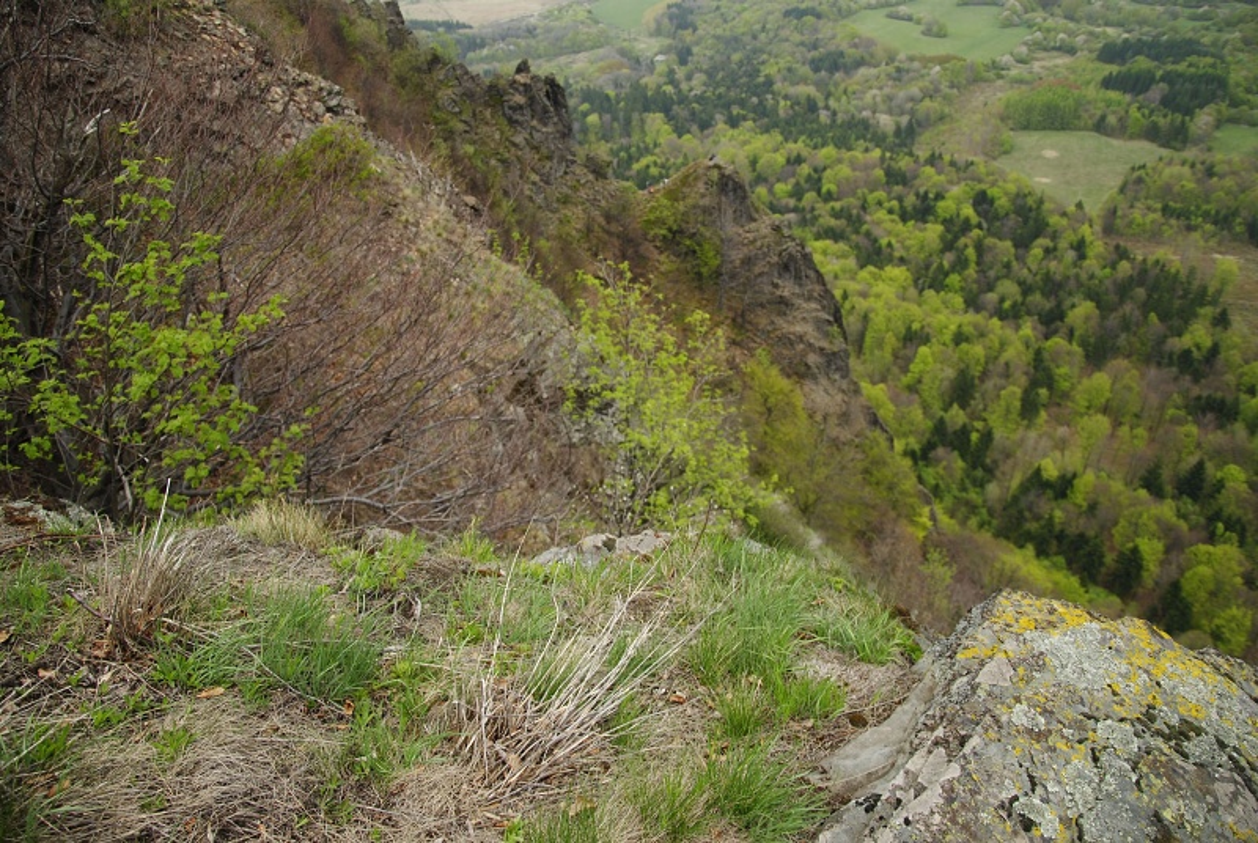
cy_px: 422
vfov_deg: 48.1
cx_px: 629
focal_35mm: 27
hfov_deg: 67.3
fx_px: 945
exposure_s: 1/50
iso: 100
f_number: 4
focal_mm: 18
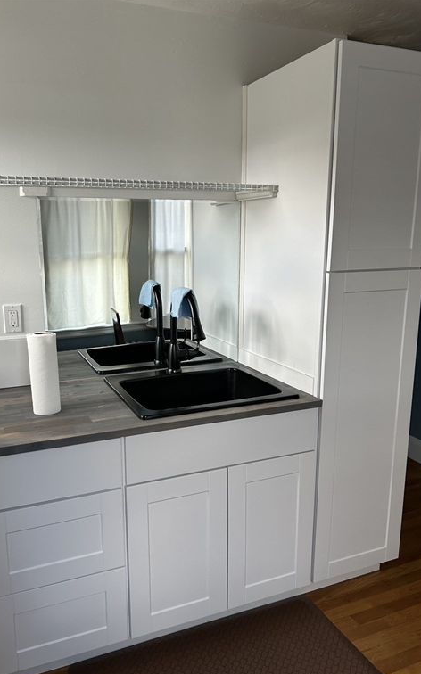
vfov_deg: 66.5
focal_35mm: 28
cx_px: 177
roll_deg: +0.5
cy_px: 338
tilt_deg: -11.9
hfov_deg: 44.4
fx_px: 514
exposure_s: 1/121
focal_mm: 5.7
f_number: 1.5
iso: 64
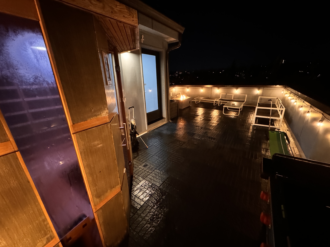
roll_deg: +2.1
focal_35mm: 14
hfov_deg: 102.1
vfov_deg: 85.7
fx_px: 133
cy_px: 124
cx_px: 165
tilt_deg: -19.9
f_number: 2.2
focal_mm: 2.22
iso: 1250
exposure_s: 1/30
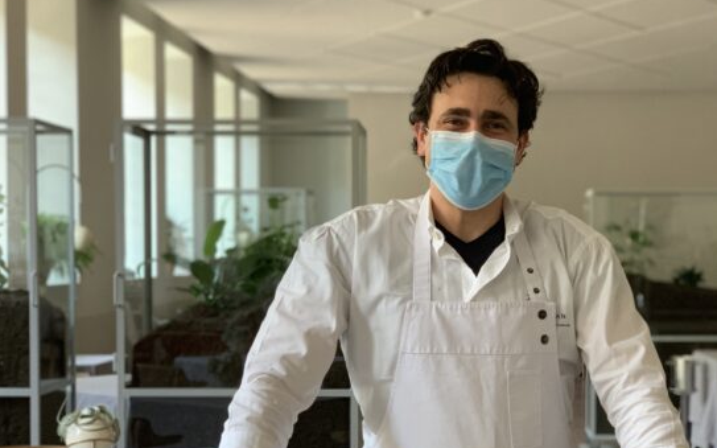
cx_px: 438
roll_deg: -0.1
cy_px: 318
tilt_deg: -2.5
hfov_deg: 26.4
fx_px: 1524
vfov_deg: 16.7
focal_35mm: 78
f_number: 2.4
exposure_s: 1/60
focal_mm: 6
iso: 200
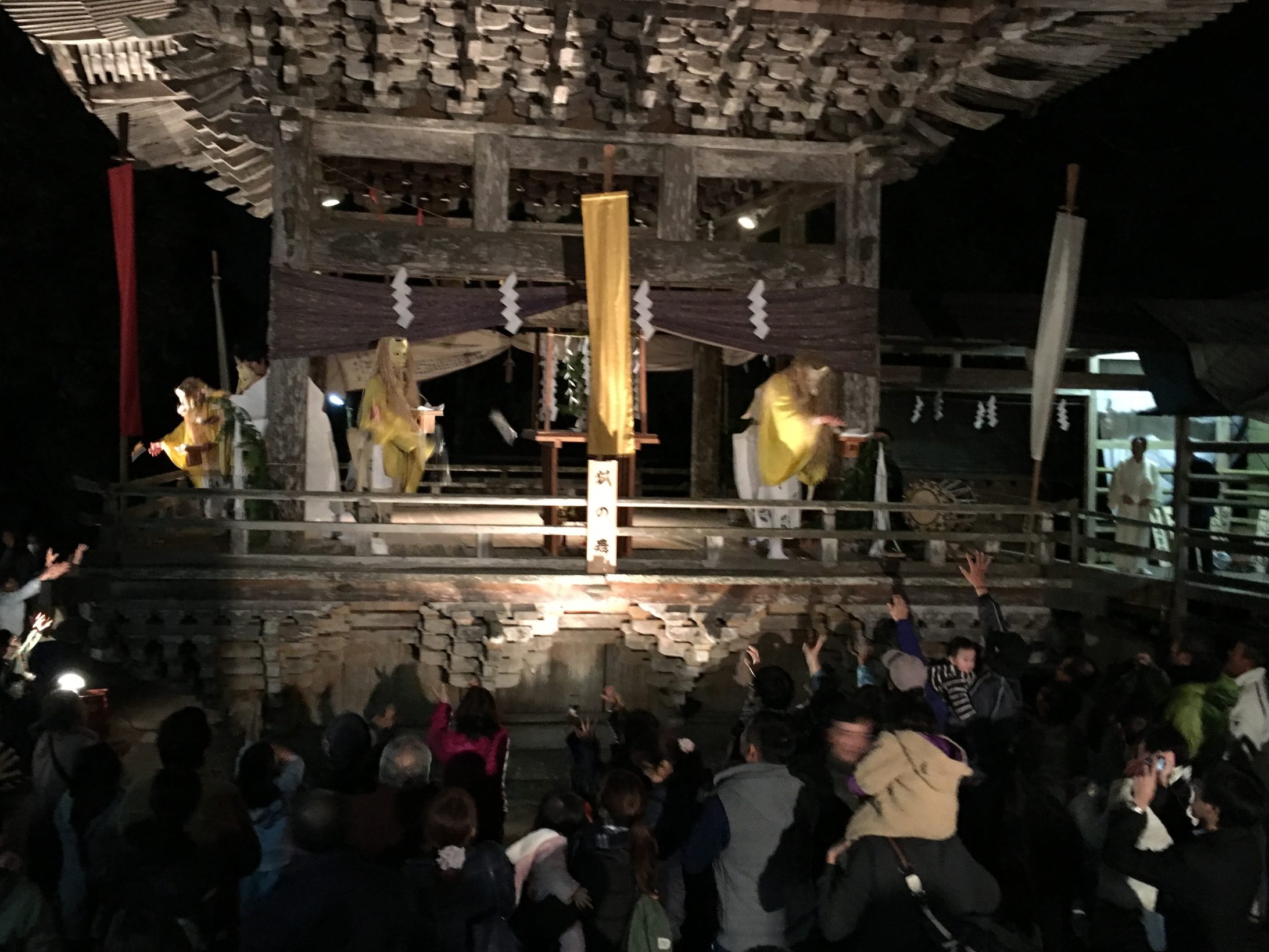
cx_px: 568
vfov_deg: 41.7
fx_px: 1246
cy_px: 428
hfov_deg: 53.9
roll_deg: -0.9
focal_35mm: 34
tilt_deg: +1.5
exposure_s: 1/15
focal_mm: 4.15
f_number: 2.2
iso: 400
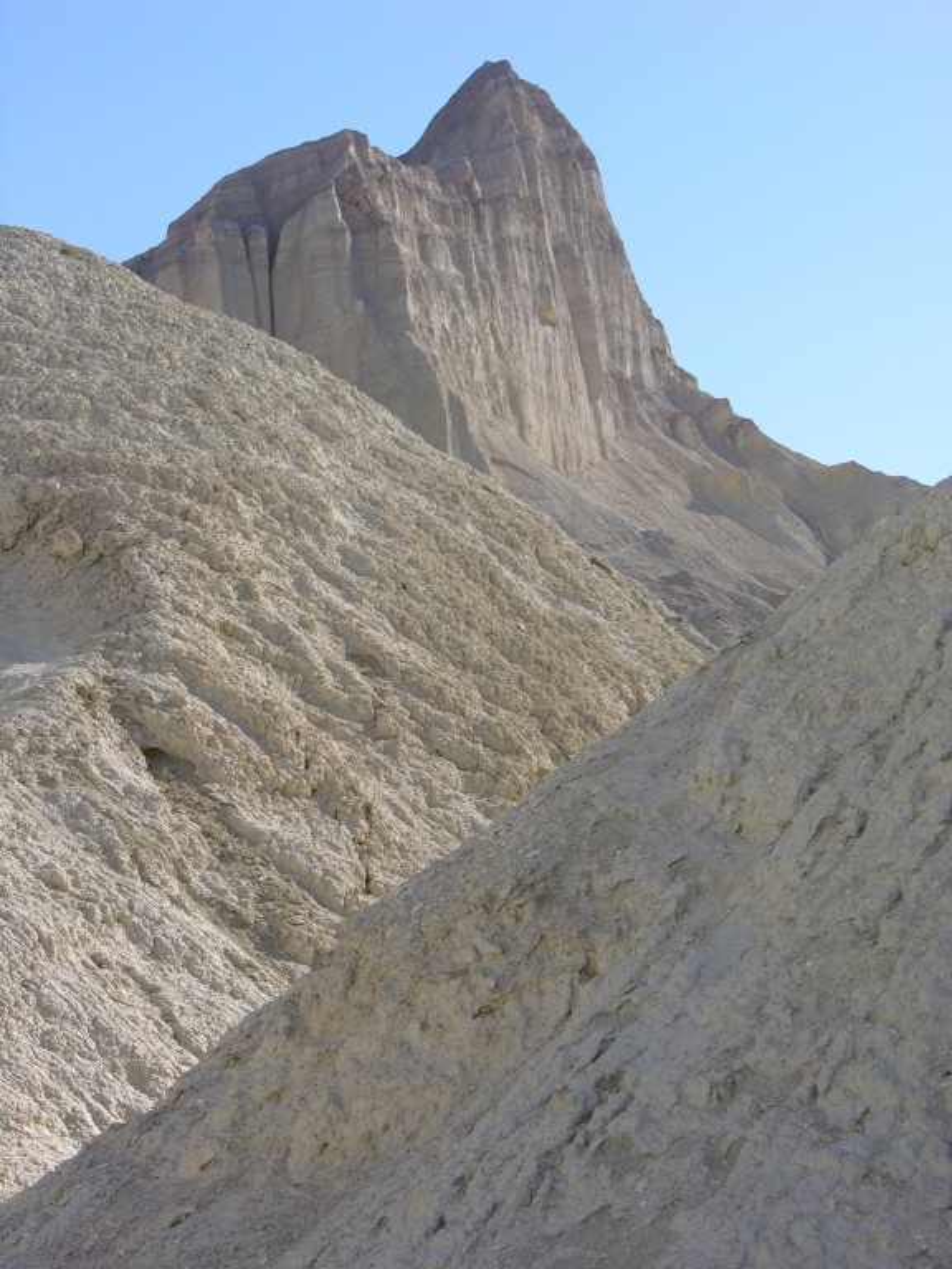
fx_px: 3227
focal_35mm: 88
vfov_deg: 22.3
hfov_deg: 16.8
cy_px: 634
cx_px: 476
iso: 50
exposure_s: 1/262
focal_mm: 22.3
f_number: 5
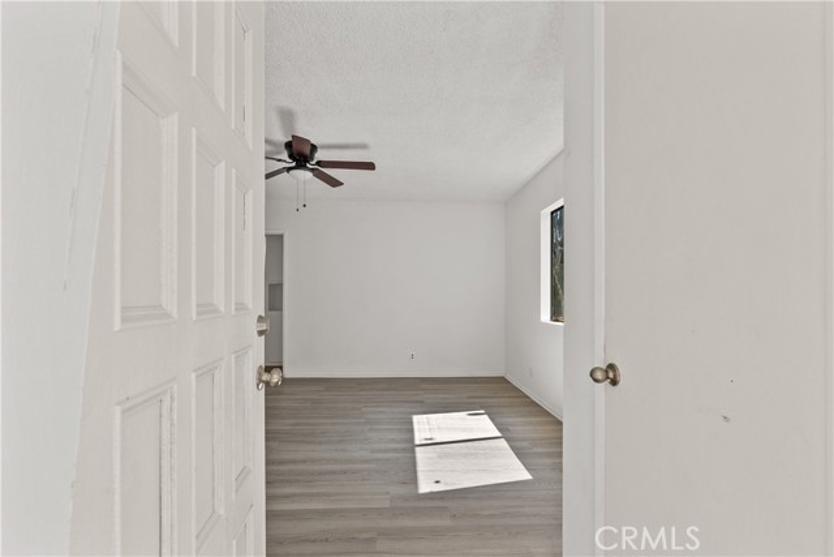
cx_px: 417
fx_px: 371
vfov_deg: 73.8
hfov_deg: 96.7
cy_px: 278
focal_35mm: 16
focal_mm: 16
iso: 1250
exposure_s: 1/125
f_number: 8
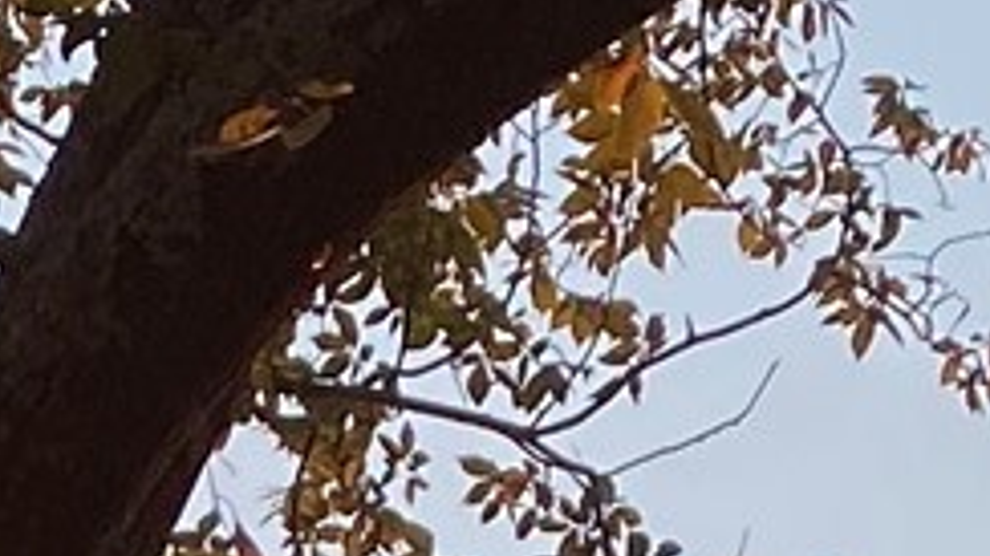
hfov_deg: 8.9
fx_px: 6245
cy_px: 3462
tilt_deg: -1.6
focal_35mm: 238
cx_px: -426
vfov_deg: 4.0
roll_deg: +1.9
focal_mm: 4.25
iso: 32
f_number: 1.8
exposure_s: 1/591
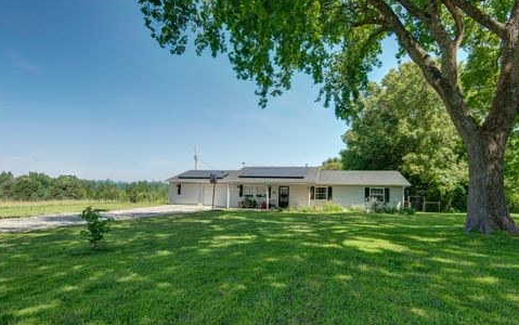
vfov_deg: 67.9
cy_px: 177
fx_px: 241
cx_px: 265
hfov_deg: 94.3
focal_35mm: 17
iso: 100
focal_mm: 16
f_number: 6.7
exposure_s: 1/125
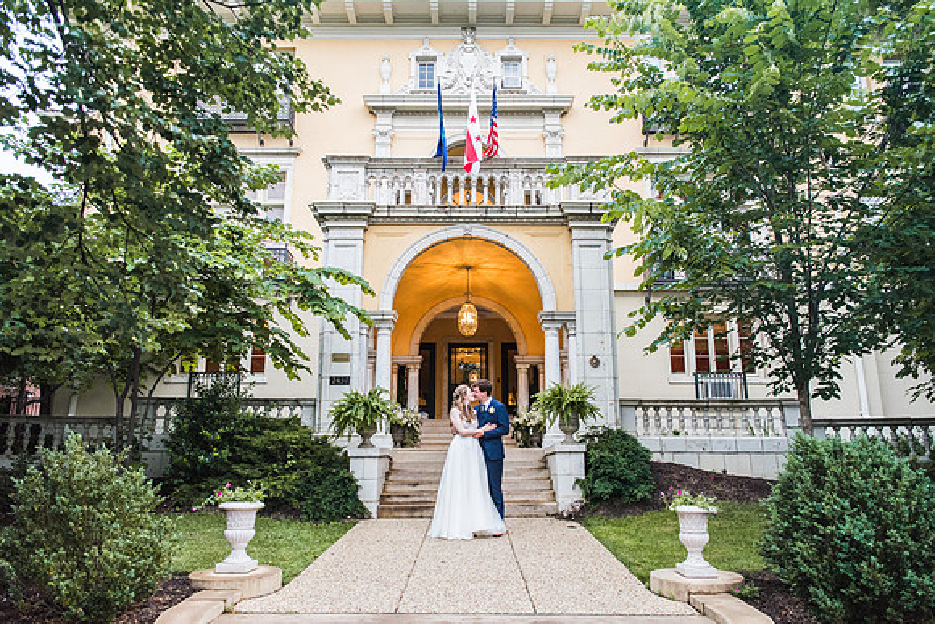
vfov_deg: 52.5
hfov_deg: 73.0
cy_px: 317
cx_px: 474
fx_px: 632
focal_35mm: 24
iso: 2000
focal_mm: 24
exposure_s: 1/640
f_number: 2.8
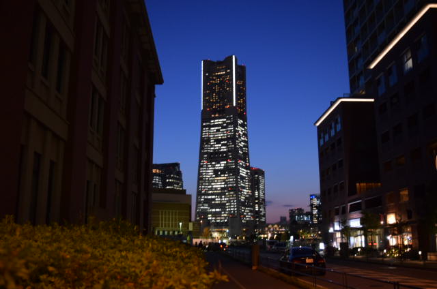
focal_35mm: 38
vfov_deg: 35.3
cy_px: 144
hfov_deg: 51.4
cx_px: 218
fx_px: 454
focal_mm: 25
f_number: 4
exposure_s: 1/25
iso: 2000
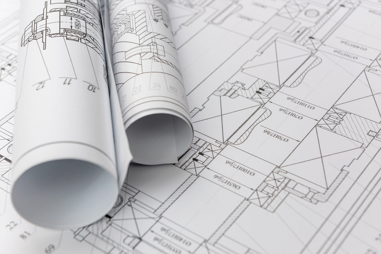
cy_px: 127
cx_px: 190
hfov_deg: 32.4
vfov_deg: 21.9
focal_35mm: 62
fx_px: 656
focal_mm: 62
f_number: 6.3
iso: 320
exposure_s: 1/200
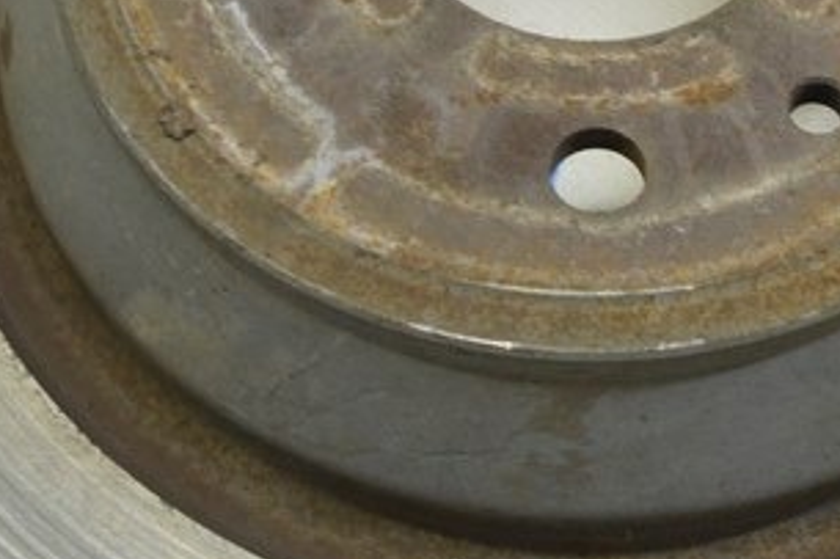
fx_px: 2822
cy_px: 128
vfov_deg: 11.3
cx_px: 600
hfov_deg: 16.9
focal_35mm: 121
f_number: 5.6
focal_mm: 24
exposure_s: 1/20
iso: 400
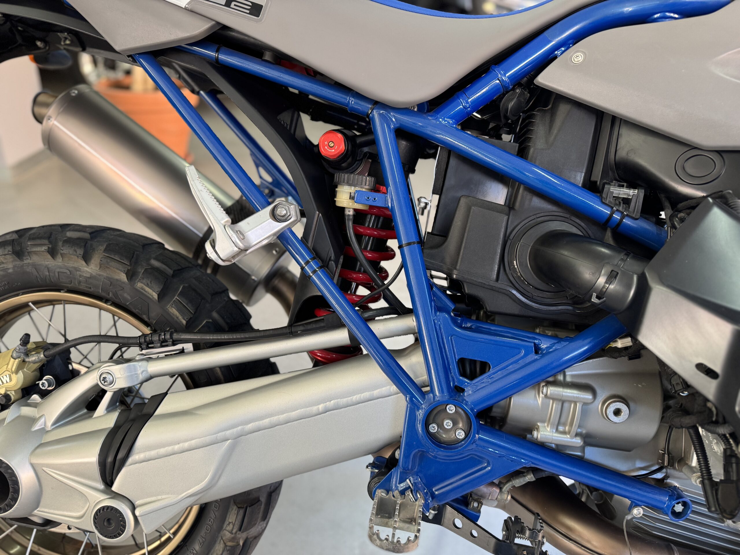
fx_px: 513
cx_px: 370
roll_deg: -5.4
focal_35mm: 24
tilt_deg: -29.0
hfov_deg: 71.6
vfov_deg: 56.8
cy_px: 278
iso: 200
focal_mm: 6.76
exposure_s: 1/100
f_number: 1.78
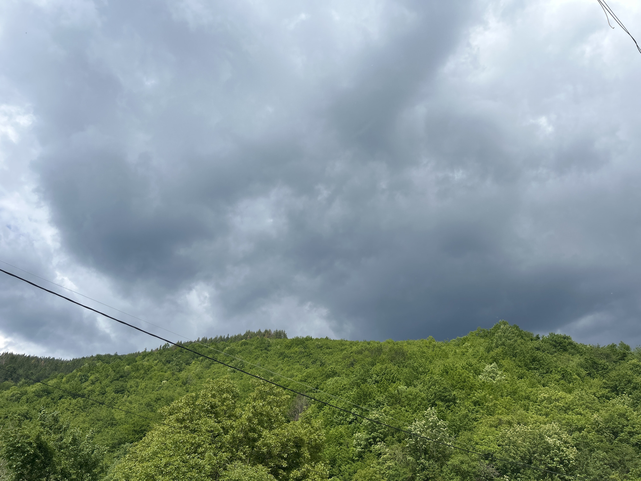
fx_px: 481
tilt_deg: +33.8
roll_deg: -2.8
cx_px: 320
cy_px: 240
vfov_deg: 53.1
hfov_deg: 67.3
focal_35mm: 26
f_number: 1.5
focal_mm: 5.7
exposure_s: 1/5882
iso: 50
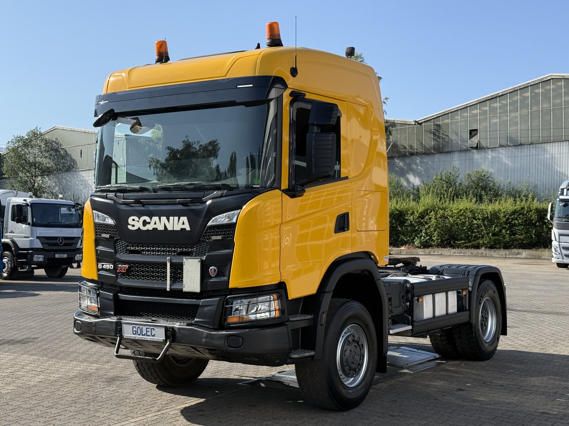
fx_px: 789
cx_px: 284
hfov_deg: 39.7
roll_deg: +0.4
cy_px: 213
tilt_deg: +2.0
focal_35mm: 48
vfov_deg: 30.3
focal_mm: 6.76
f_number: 1.78
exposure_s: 1/3378
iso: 80
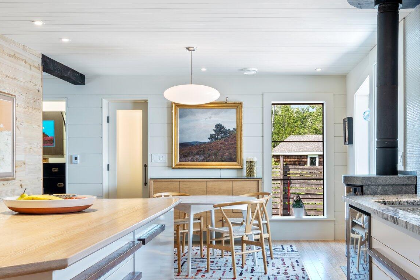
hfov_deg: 43.2
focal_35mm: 45
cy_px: 157
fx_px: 525
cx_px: 271
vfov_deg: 29.8
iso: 50
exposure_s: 1
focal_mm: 25
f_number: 9
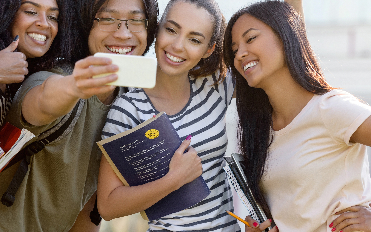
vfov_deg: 6.7
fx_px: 1982
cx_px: 123
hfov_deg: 10.7
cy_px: 97
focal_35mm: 196
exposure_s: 1/250
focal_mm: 110
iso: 400
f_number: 3.5
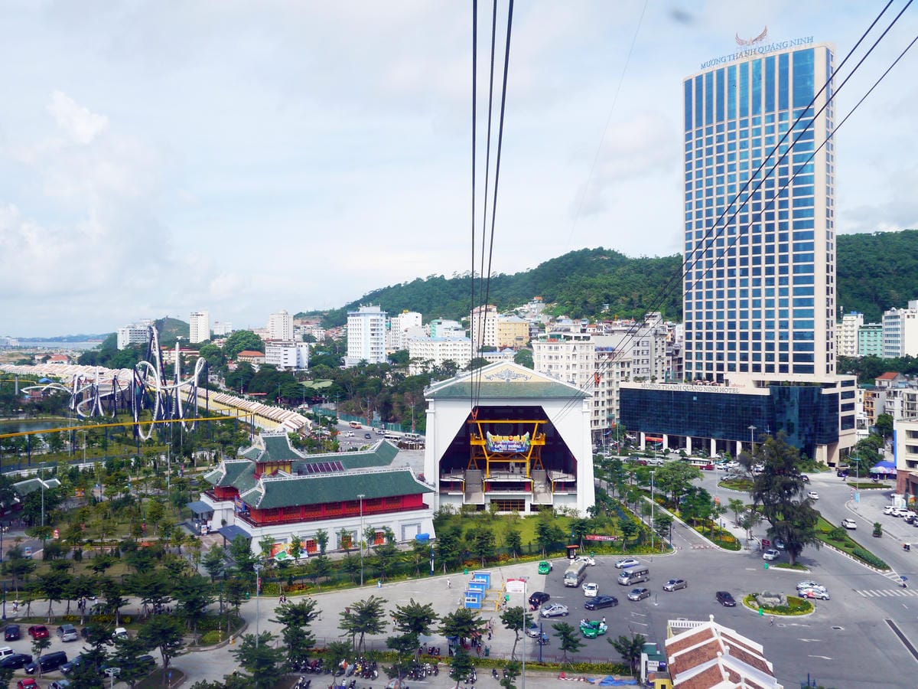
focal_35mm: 34
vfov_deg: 41.8
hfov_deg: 54.0
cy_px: 344
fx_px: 902
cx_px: 459
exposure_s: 1/320
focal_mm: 17
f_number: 8
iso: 160
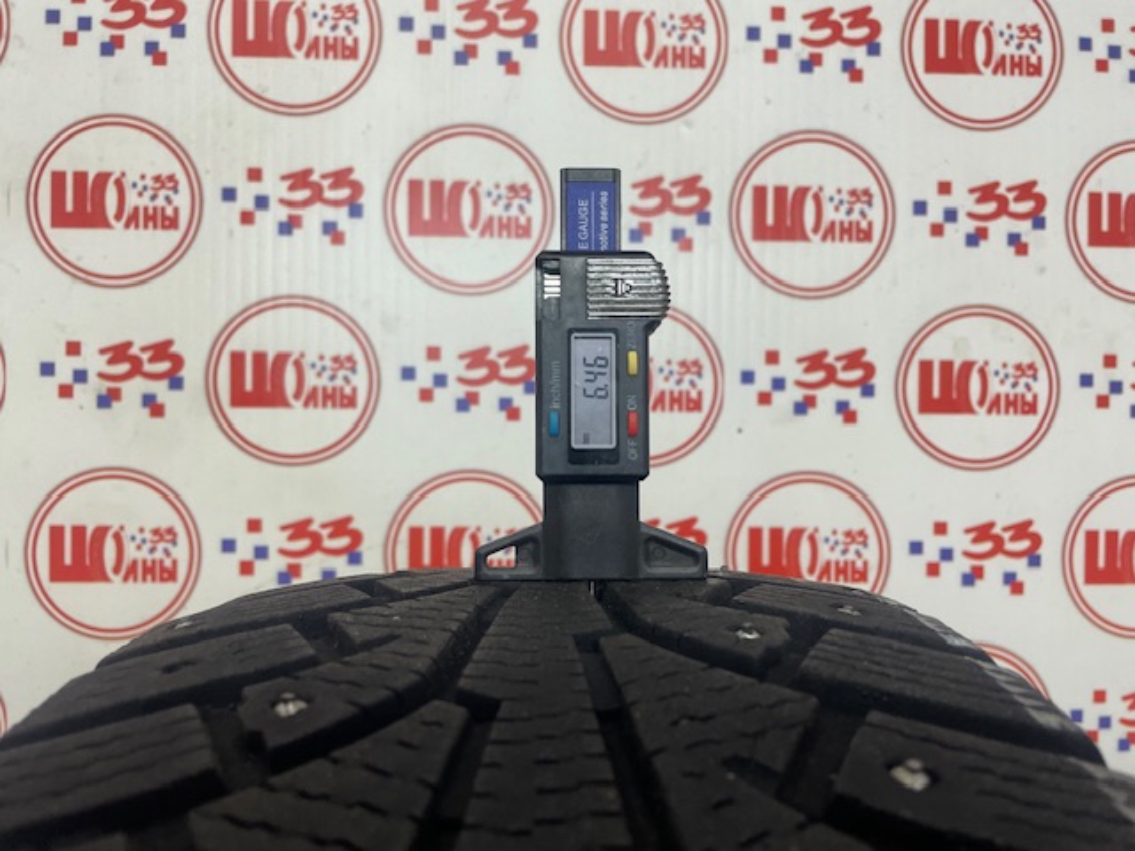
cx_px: 568
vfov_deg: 53.1
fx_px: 852
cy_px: 426
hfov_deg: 67.3
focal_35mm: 26
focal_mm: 4.2
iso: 100
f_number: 1.6
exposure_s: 1/100
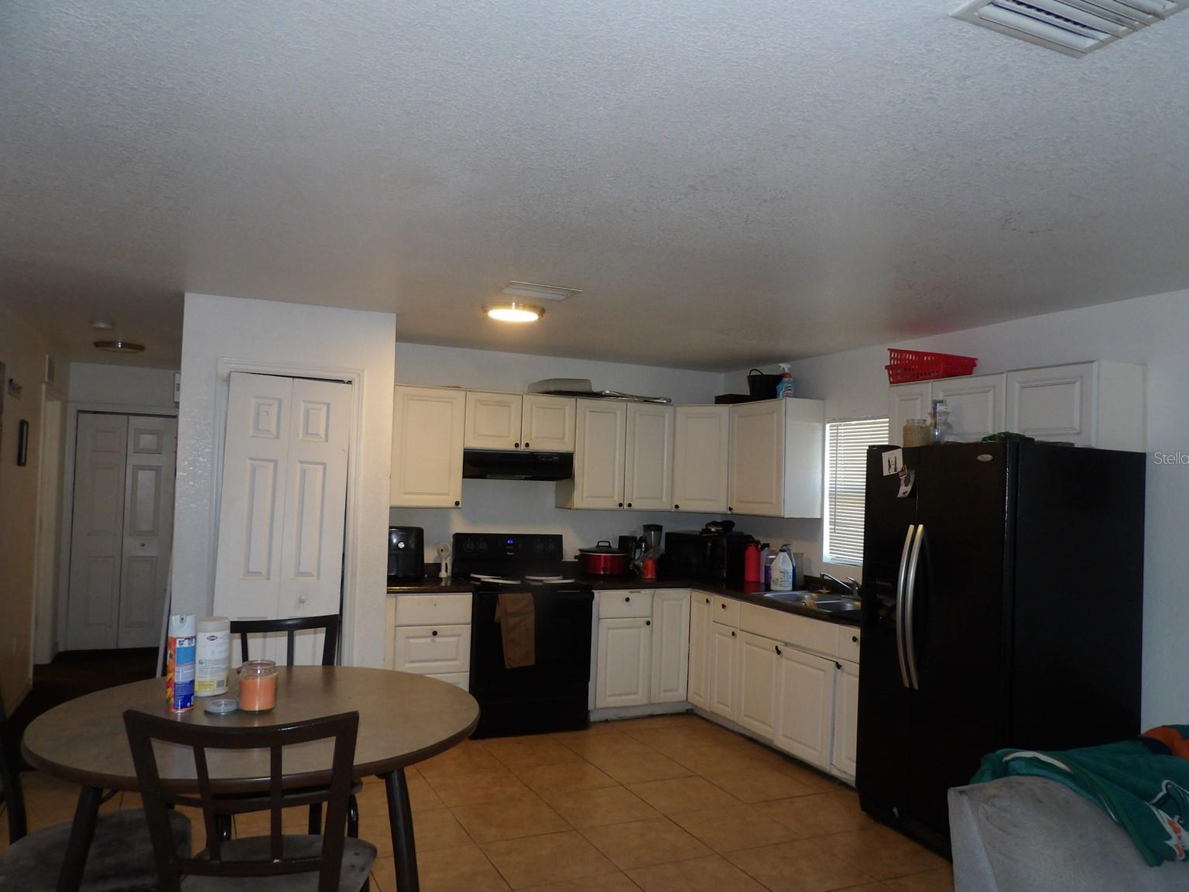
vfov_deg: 54.9
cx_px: 608
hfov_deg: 69.4
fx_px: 859
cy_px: 458
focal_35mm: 25
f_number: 3.2
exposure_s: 1/33
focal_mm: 4.3
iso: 200
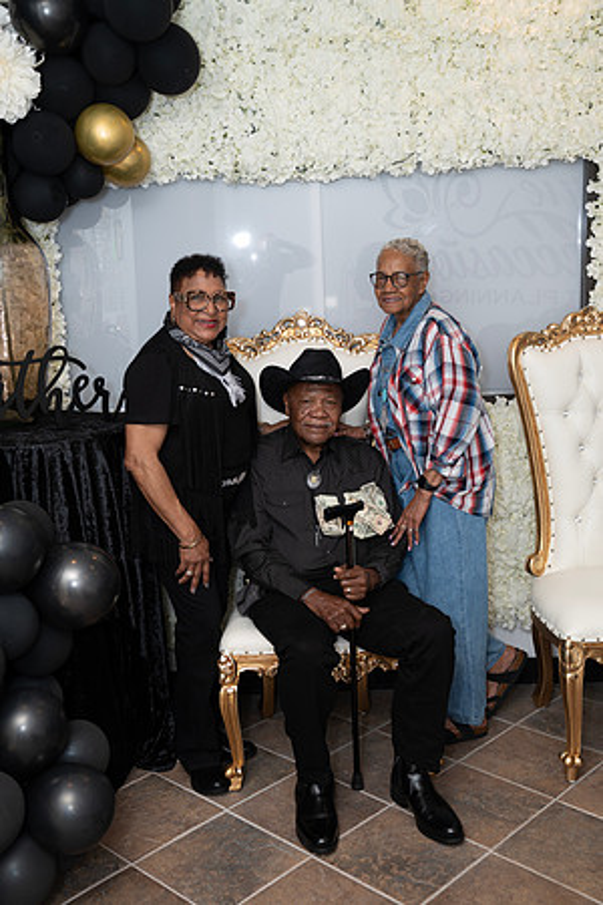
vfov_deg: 48.5
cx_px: 302
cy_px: 452
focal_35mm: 40
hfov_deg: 33.4
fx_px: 1005
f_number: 4
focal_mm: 40
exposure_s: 1/125
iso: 200
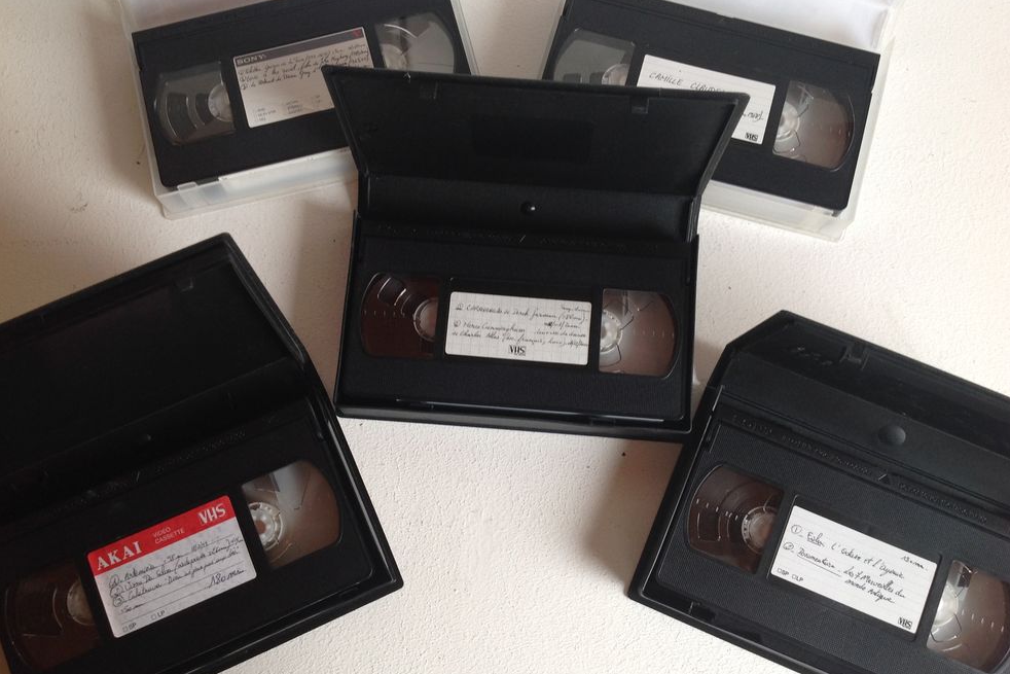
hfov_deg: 51.9
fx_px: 1038
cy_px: 341
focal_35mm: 37
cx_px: 513
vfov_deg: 36.0
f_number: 2.4
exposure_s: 1/40
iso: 50
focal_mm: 4.28
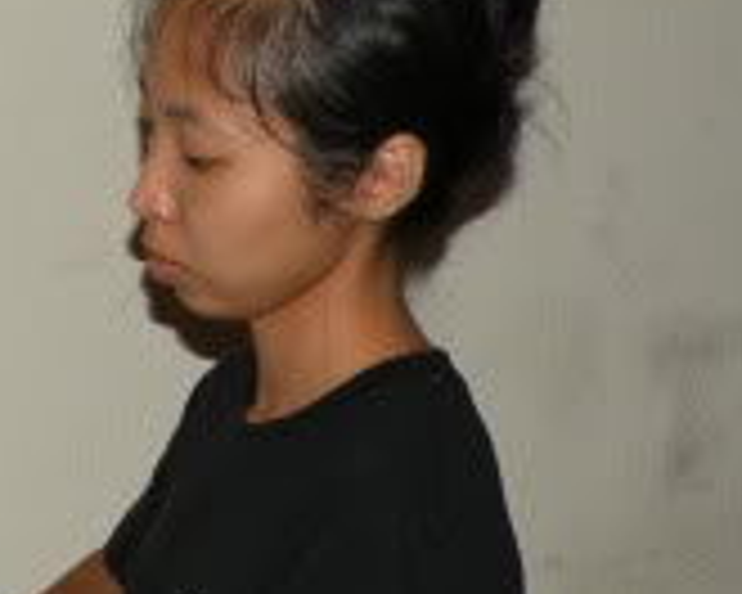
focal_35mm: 128
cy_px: 783
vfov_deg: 11.7
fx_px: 2811
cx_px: -4
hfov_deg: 14.8
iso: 64
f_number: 2.8
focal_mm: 4.7
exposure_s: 1/60
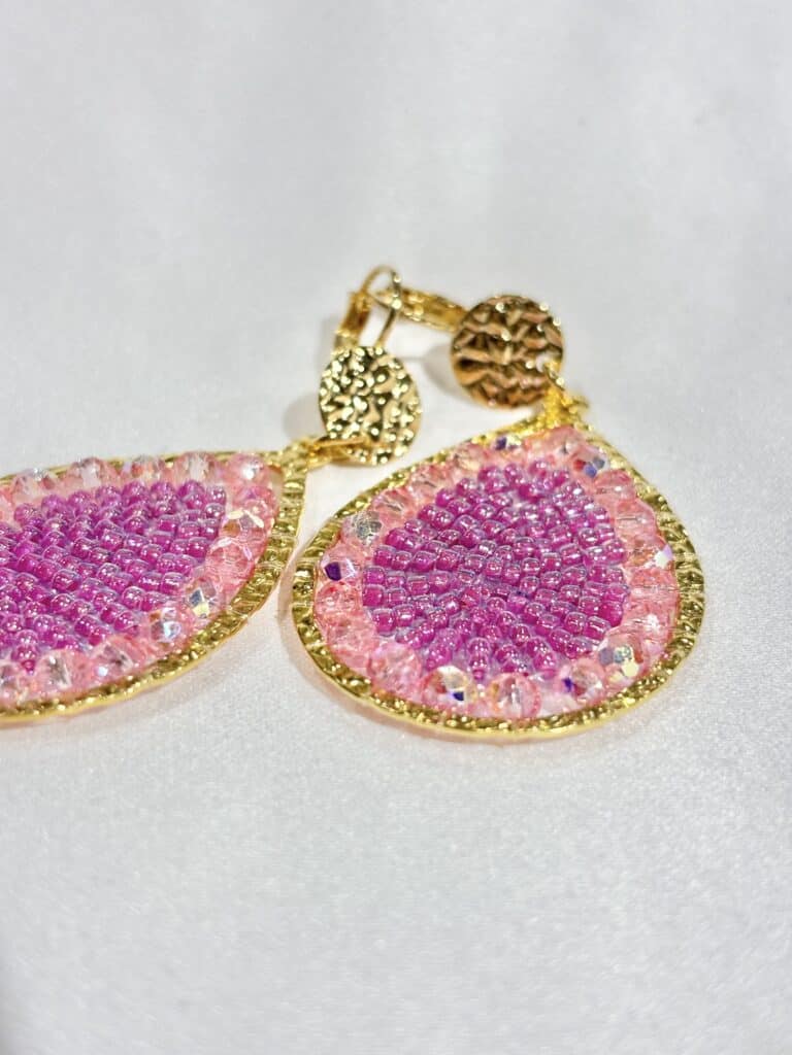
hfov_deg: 28.0
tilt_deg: -29.4
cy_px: 528
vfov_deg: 36.8
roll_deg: +0.7
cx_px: 396
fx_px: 1586
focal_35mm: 52
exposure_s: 1/248
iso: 32
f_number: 1.6
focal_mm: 5.96
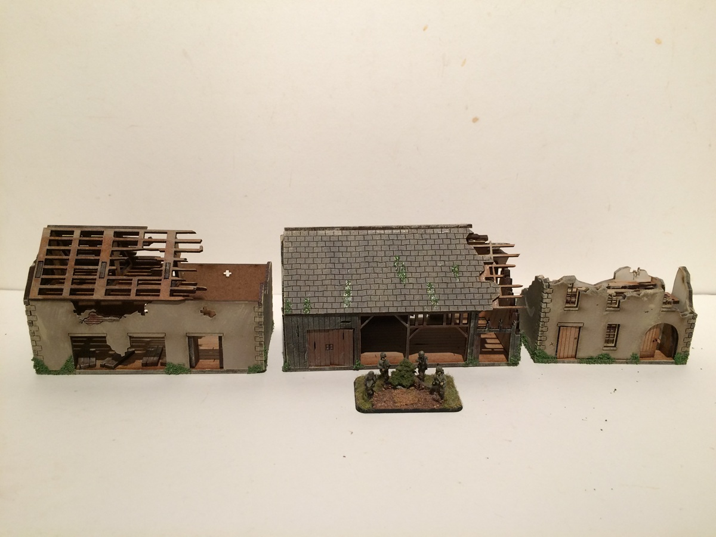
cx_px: 358
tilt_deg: -21.0
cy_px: 268
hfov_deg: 61.7
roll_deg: -0.4
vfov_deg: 48.2
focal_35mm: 29
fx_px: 600
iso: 100
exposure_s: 1/33
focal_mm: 4.15
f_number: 2.2
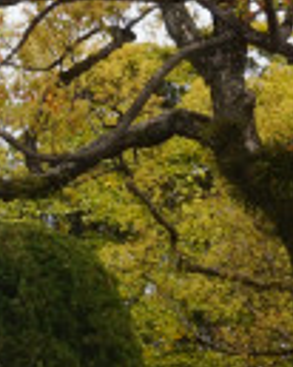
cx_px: -555
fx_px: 2239
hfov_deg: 6.8
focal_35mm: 206
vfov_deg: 9.4
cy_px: 114
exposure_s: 1/80
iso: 100
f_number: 13
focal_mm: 21
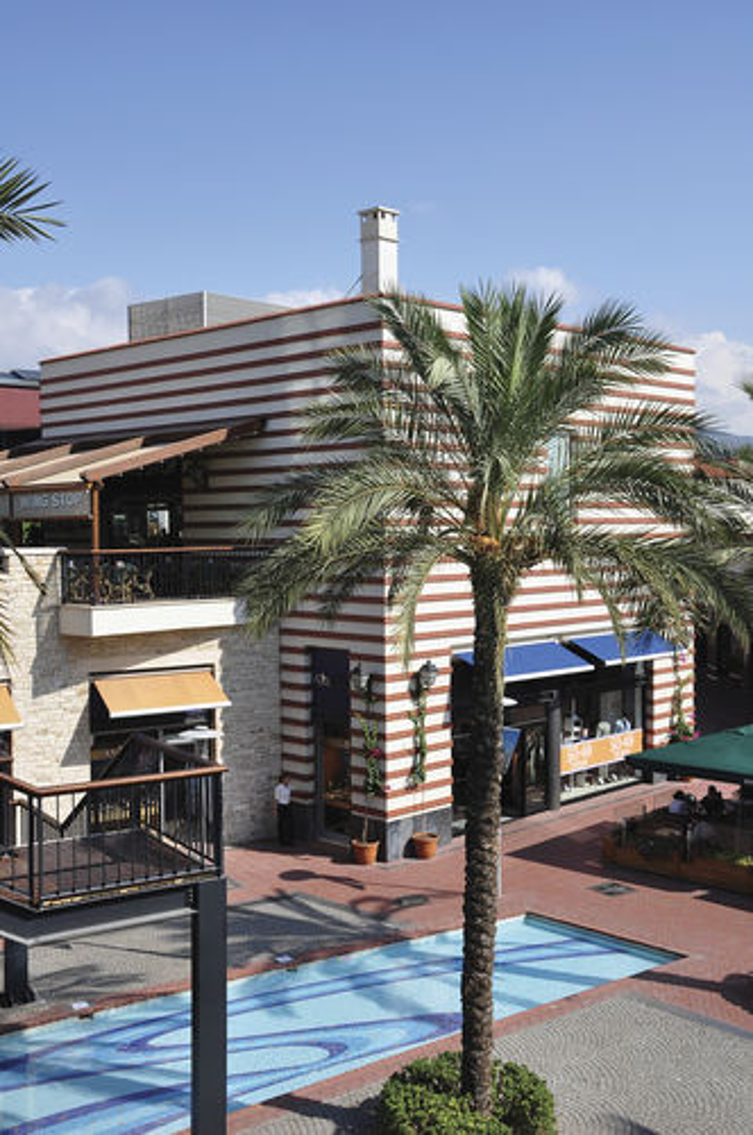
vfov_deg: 49.6
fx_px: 1227
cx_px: 376
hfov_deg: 34.1
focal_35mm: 39
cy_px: 568
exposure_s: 1/500
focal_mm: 26
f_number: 11
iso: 400
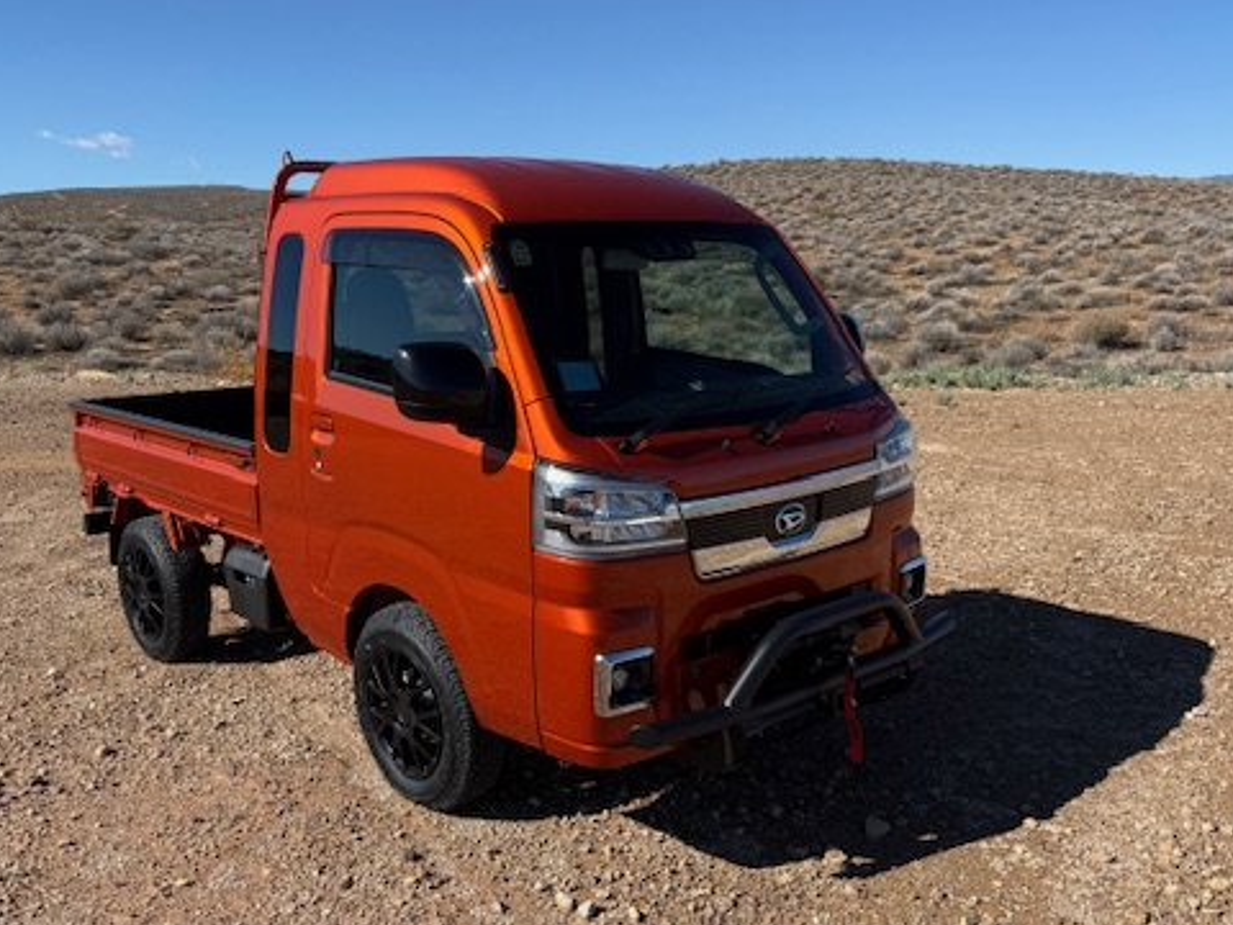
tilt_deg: -10.4
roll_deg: +1.7
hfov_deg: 56.7
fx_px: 1140
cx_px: 557
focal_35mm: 32
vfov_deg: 44.1
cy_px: 514
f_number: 1.78
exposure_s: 1/4167
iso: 80
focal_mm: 6.76
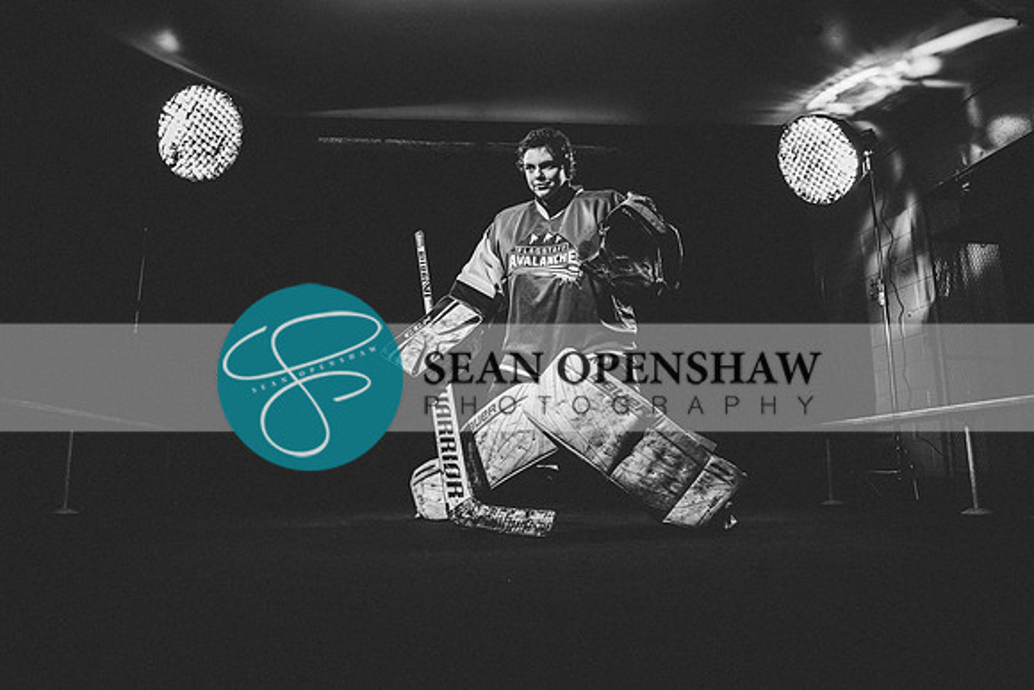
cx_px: 517
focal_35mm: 24
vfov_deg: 53.2
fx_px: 689
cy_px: 345
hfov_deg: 73.7
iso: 80
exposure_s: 1/160
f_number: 3.2
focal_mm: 24
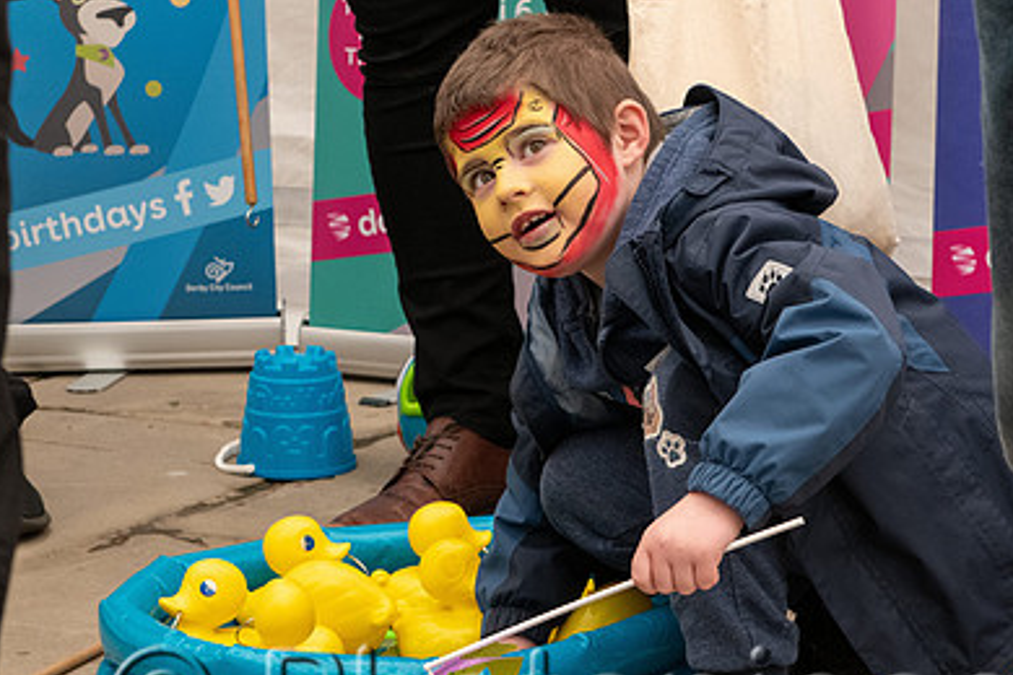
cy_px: 280
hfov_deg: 16.0
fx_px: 3601
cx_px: 564
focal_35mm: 128
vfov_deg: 10.7
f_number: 8
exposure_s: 1/320
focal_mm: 70
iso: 2000
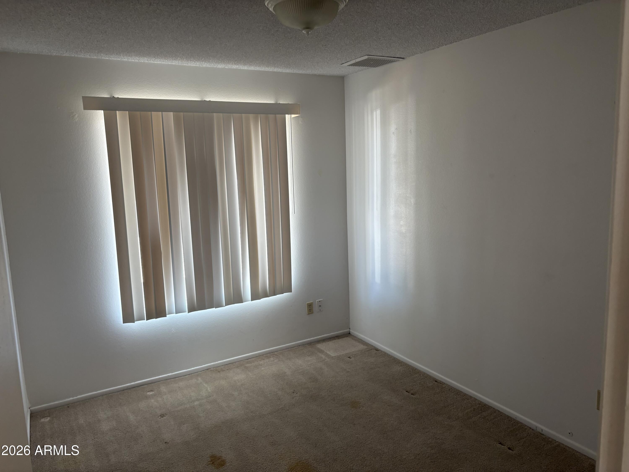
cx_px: 314
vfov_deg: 53.1
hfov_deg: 67.3
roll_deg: +1.4
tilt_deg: -7.8
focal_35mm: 26
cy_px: 236
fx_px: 472
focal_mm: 5.96
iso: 100
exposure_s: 1/60
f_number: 1.6
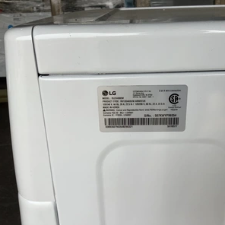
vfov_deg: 44.9
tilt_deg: -21.3
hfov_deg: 44.8
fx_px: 272
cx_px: 130
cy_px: 112
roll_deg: +1.1
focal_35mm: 37
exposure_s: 1/522
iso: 25
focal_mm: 3.3
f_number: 2.4
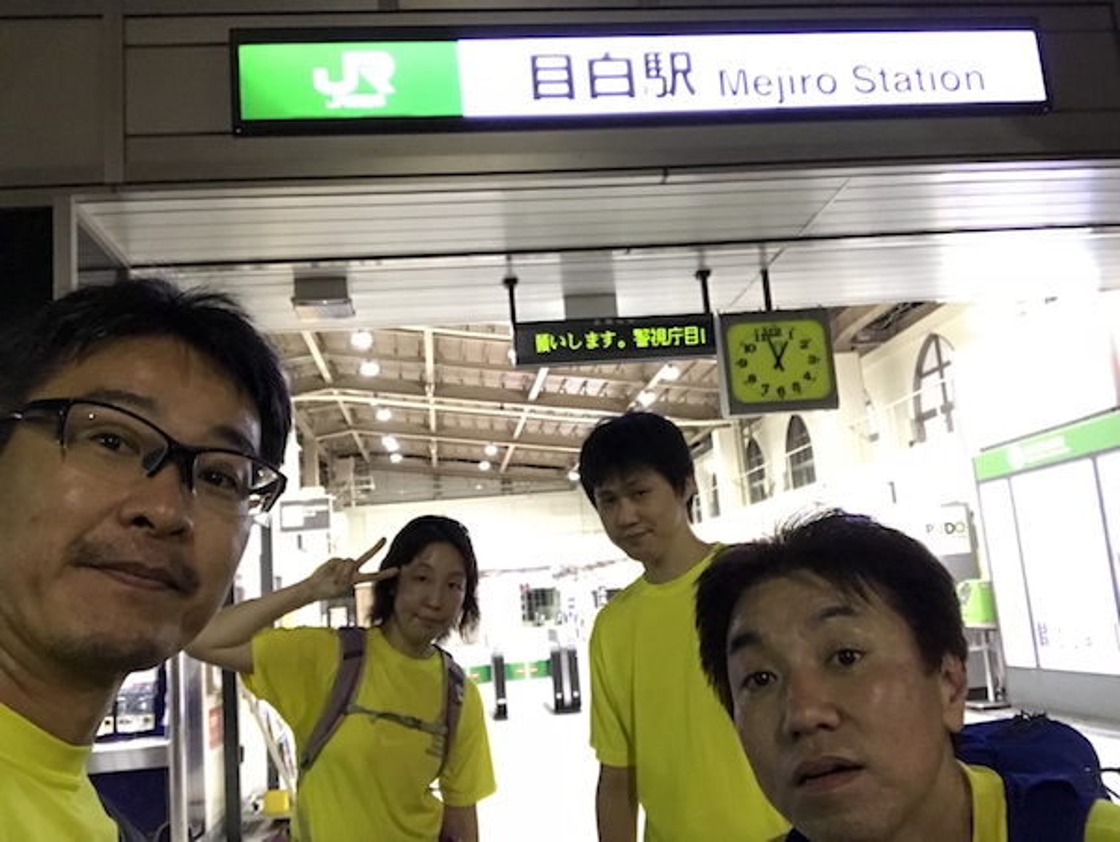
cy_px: 421
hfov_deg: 56.8
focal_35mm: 32
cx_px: 560
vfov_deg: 44.2
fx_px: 1036
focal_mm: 2.87
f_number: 2.2
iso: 320
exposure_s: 1/17
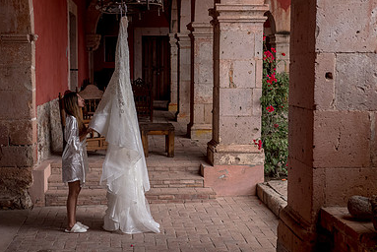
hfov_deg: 37.2
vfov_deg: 25.5
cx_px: 139
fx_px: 555
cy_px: 110
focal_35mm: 53
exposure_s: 1/100
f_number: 3.2
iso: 100
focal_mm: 35
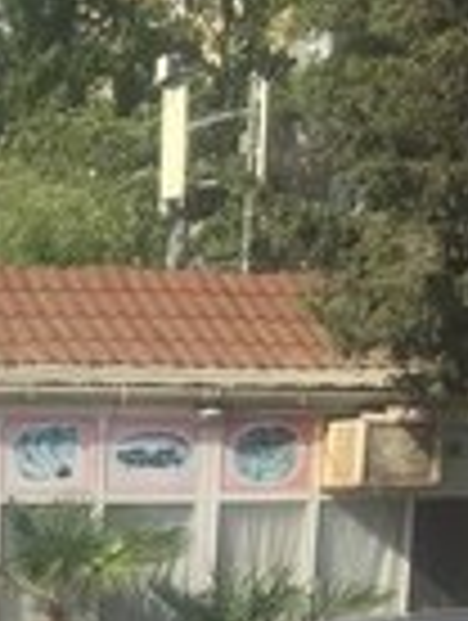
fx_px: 1869
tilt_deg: -11.5
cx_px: -306
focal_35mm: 104
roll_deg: -0.2
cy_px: 922
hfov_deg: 13.2
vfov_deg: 17.1
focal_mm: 4.15
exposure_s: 1/1276
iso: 32
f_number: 2.2
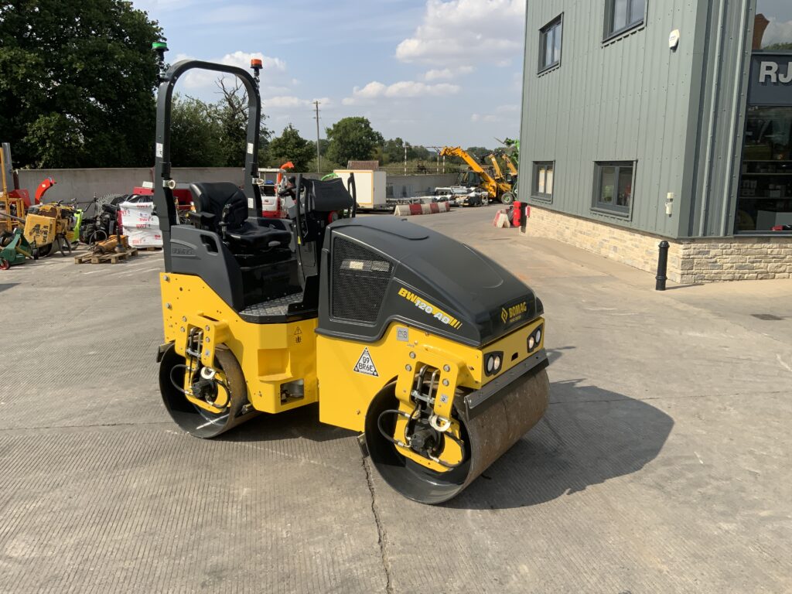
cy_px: 297
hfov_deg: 61.7
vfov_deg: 48.2
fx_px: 664
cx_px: 396
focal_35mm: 29
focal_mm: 3
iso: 16
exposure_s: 1/2141
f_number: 1.8
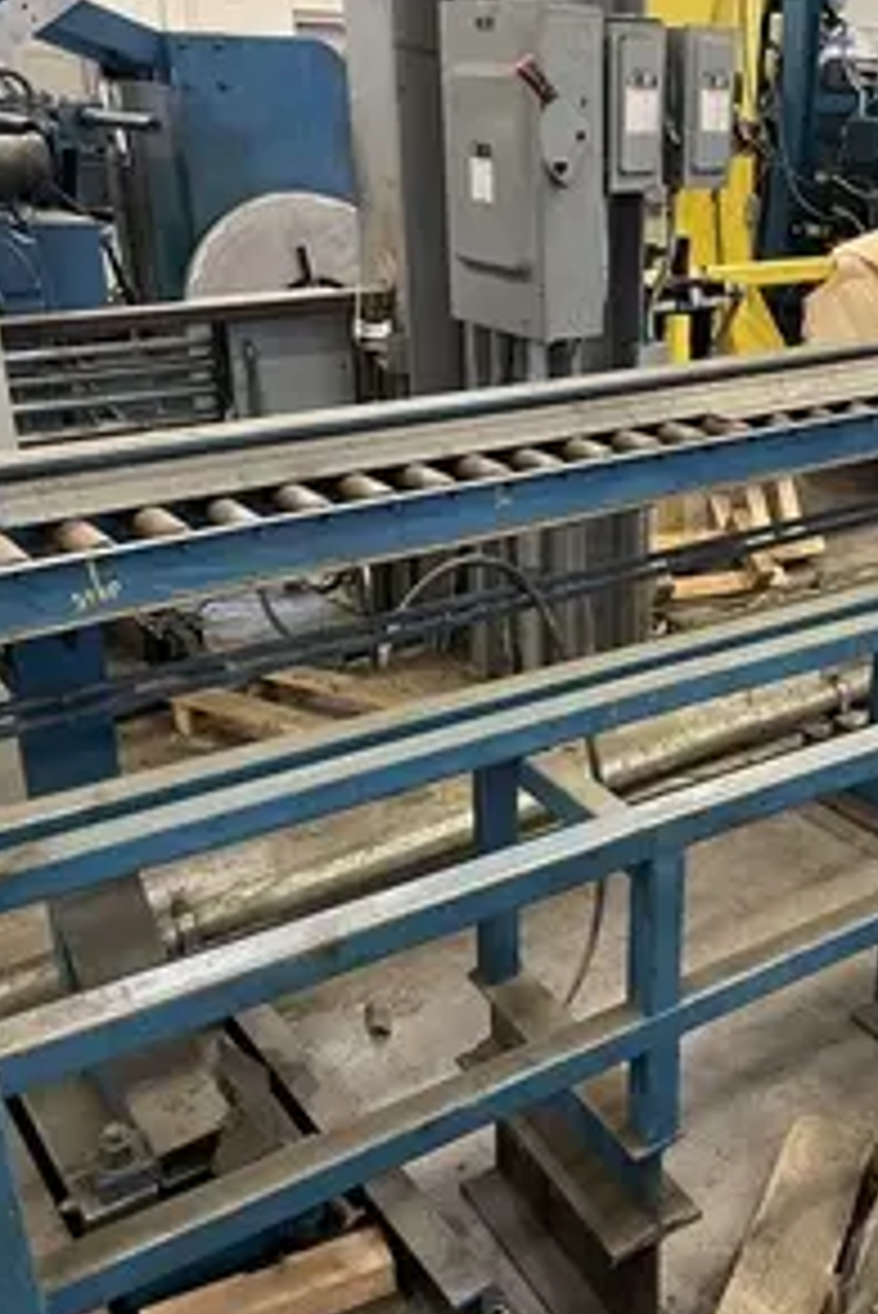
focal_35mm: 37
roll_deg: -1.5
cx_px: 675
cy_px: 652
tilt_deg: -23.3
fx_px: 1352
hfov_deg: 35.1
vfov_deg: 51.9
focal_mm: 4.2
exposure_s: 1/40
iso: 500
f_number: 1.6
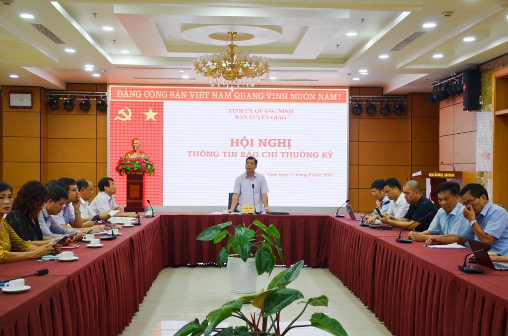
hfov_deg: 41.2
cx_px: 254
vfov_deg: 27.9
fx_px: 676
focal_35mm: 48
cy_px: 168
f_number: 4
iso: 400
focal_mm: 32
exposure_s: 1/60
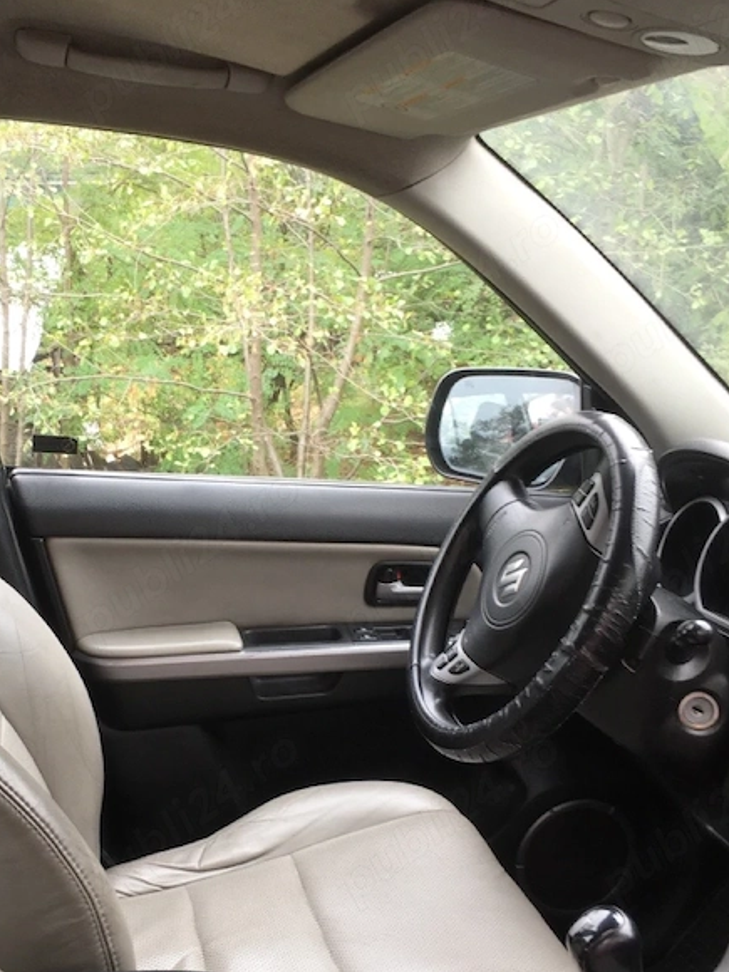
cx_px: 256
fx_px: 1123
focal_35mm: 40
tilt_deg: -15.1
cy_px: 597
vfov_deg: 46.5
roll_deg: -4.4
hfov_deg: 35.7
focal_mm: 4.15
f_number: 2.2
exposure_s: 1/50
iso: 25
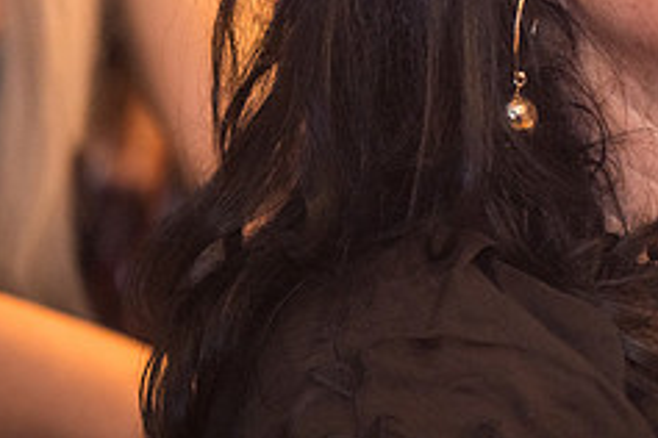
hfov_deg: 4.8
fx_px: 7749
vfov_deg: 3.2
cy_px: -68
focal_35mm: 424
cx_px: 755
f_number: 3.2
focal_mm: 173
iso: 3200
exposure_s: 1/200
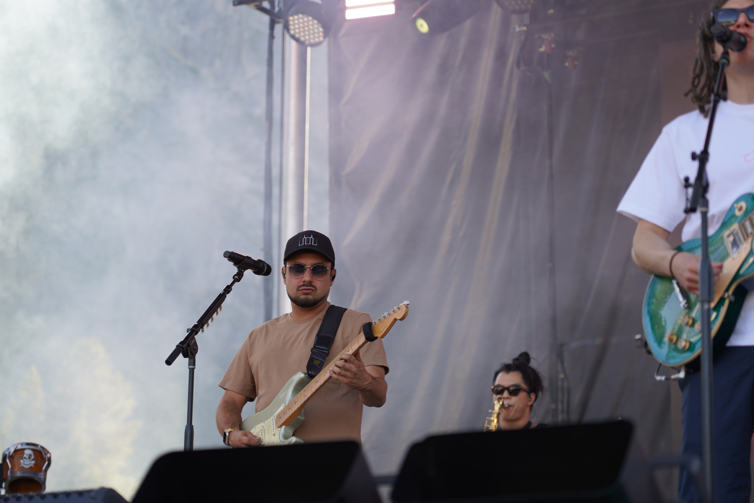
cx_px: 377
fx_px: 2011
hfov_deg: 21.2
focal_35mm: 96
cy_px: 252
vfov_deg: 14.3
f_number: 4
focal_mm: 96
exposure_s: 1/160
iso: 125
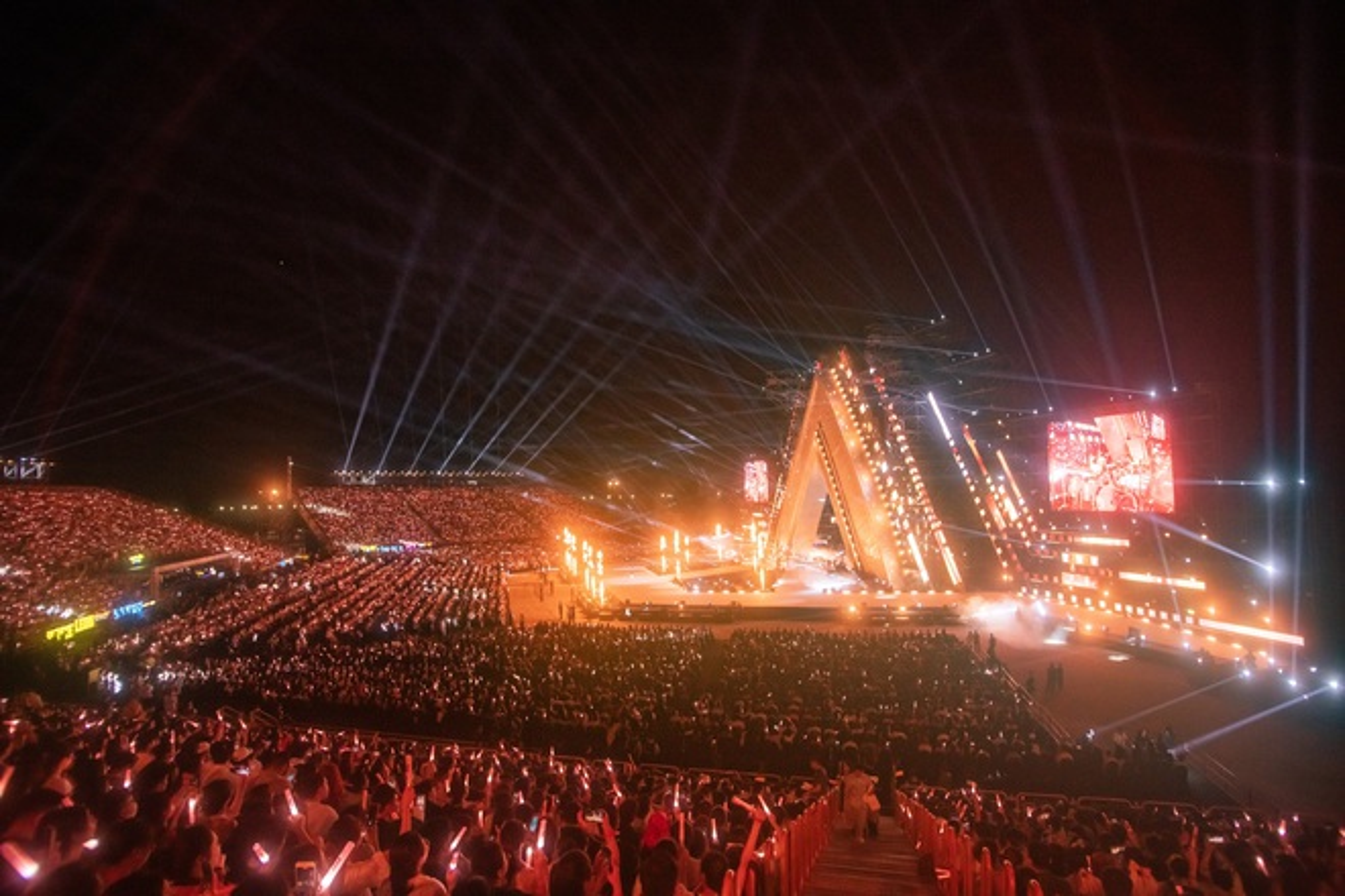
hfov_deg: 93.3
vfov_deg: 70.4
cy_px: 448
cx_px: 672
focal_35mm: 17
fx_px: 635
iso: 1250
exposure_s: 1/200
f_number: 5.6
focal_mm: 17
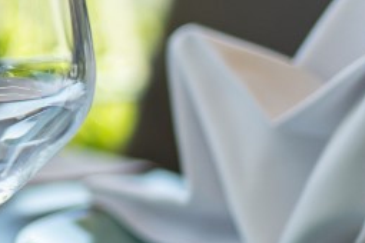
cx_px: -334
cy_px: 83
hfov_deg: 8.8
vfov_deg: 6.2
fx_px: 2251
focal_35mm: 222
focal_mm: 35
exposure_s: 1/800
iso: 100
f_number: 2
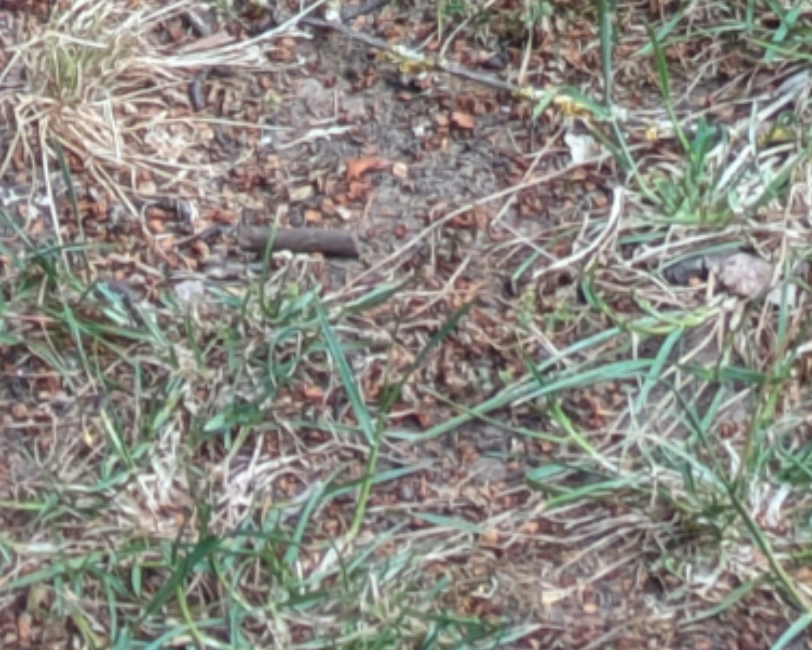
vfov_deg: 5.5
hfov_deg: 7.0
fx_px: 6514
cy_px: -894
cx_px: 1278
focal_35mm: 271
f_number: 1.89
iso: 45
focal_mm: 5.43
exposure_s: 1/611
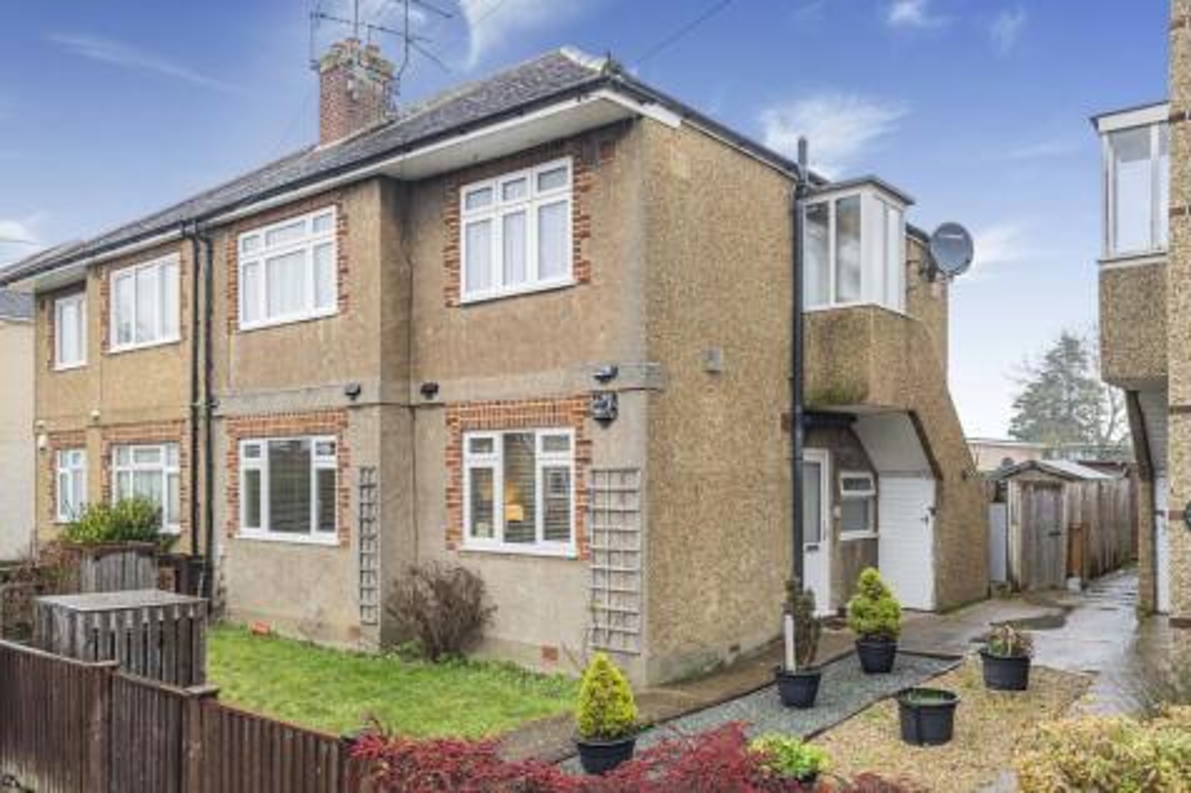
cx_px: 596
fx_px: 893
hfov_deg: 67.4
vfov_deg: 47.9
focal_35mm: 27
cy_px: 396
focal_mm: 27
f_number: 8
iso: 500
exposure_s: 1/30
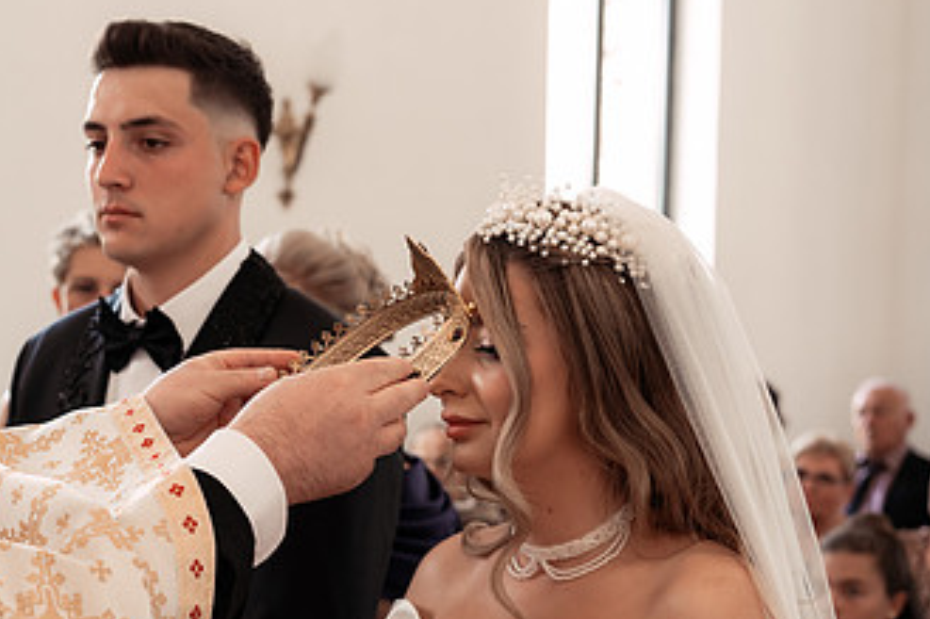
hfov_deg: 29.6
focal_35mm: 67
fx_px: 1730
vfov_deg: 20.1
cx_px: 220
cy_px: 461
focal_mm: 38
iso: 1600
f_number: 3.2
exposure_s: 1/250
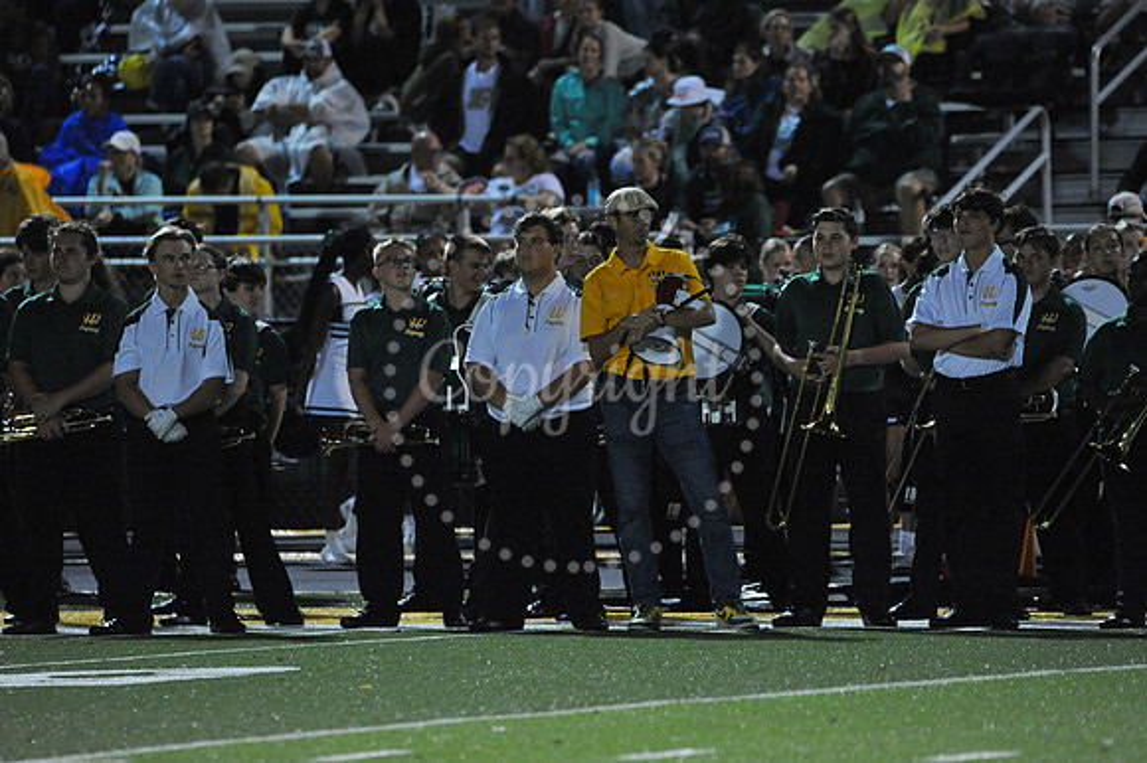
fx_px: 13374
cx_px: 574
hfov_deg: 4.9
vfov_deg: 3.3
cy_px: 382
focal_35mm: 420
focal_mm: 420
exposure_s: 1/200
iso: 6400
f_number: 6
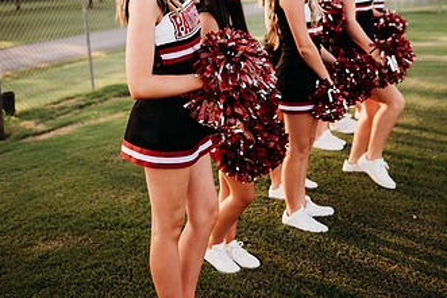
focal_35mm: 42
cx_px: 223
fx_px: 522
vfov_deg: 30.8
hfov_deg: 46.4
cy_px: 42
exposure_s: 1/500
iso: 125
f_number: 2
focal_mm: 24
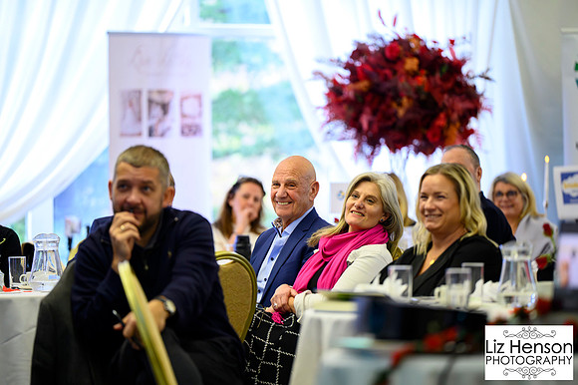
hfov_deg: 10.3
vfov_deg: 6.9
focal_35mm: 200
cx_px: 289
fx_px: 3209
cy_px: 192
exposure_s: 1/200
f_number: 2.8
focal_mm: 200
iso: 8000
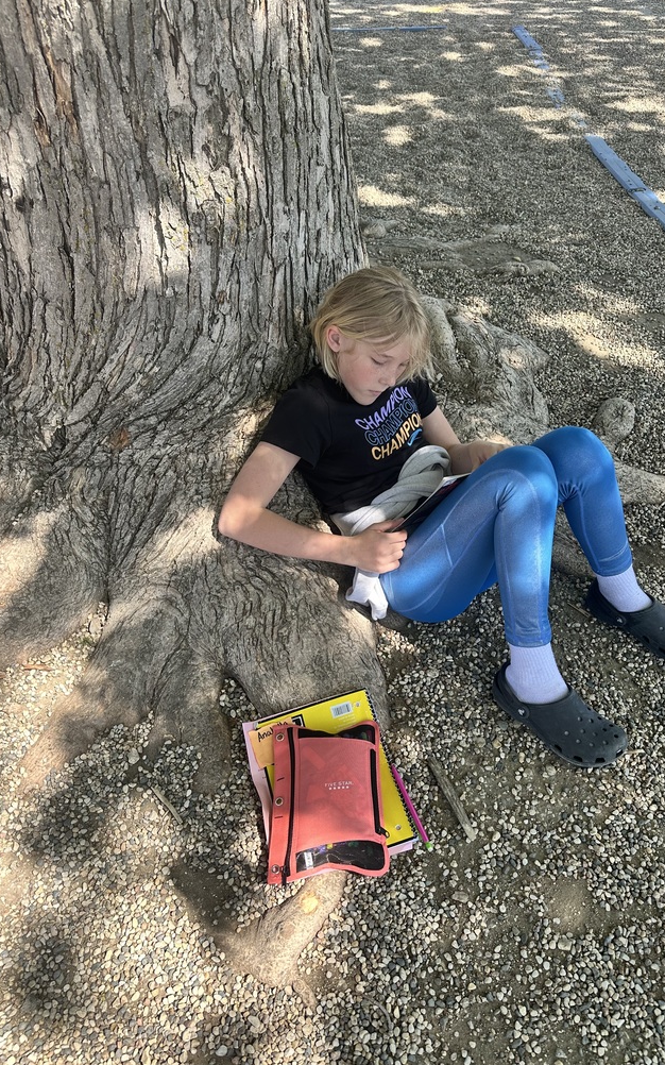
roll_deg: +1.2
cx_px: 379
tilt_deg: -42.3
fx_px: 754
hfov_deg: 47.4
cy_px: 525
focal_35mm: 26
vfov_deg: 70.4
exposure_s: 1/779
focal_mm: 6.86
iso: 80
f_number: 1.78
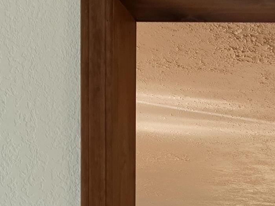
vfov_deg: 13.4
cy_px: 349
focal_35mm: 101
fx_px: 802
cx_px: 371
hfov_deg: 18.0
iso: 100
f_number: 1.4
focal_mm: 6.5
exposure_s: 1/180
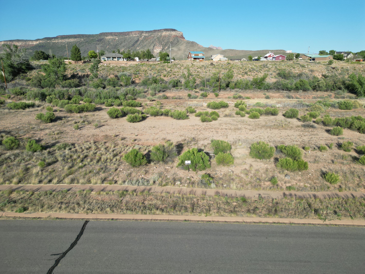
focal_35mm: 24
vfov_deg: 56.8
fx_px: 253
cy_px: 137
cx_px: 182
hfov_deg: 71.6
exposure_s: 1/2000
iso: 100
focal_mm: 6.72
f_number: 1.7
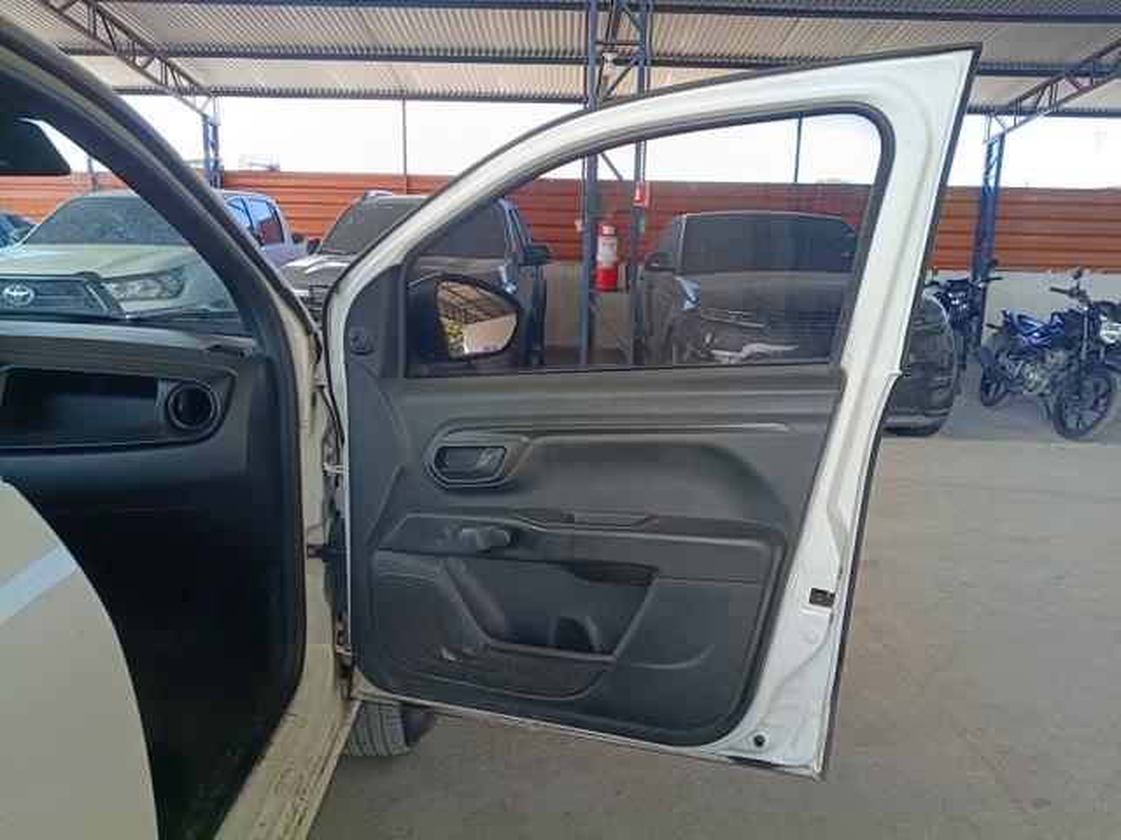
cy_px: 420
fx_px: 842
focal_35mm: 26
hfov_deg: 67.3
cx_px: 560
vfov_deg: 53.1
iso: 231
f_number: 1.8
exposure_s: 1/120
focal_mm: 4.81
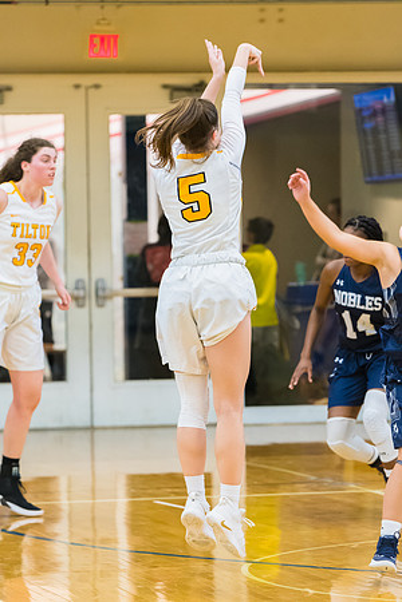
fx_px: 3643
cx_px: 201
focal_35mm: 218
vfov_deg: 9.5
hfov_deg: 6.3
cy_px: 301
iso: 3200
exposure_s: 1/400
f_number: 3.5
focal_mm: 145
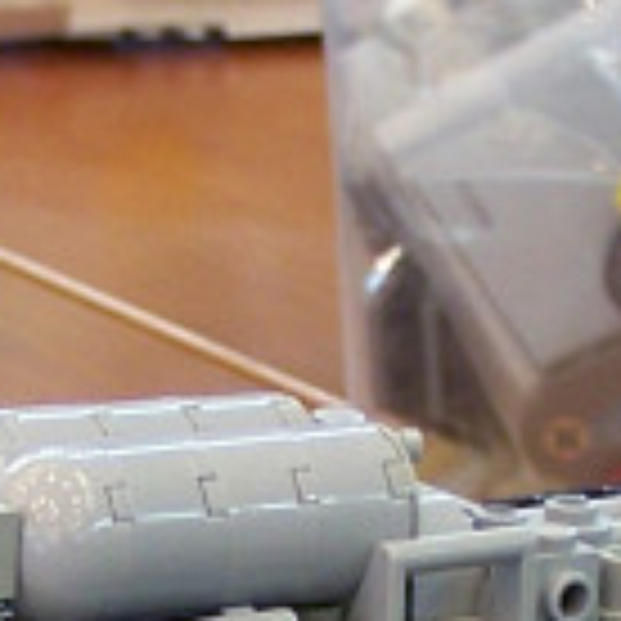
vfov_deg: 4.5
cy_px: 963
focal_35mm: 388
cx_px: 256
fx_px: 7875
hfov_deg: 4.5
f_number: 3.1
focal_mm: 9.8
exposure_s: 1/3
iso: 80
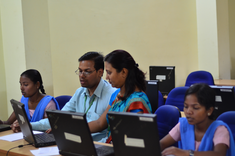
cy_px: 78
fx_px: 489
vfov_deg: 18.1
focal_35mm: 75
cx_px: 118
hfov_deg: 27.0
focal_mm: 50
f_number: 1.8
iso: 800
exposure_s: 1/100
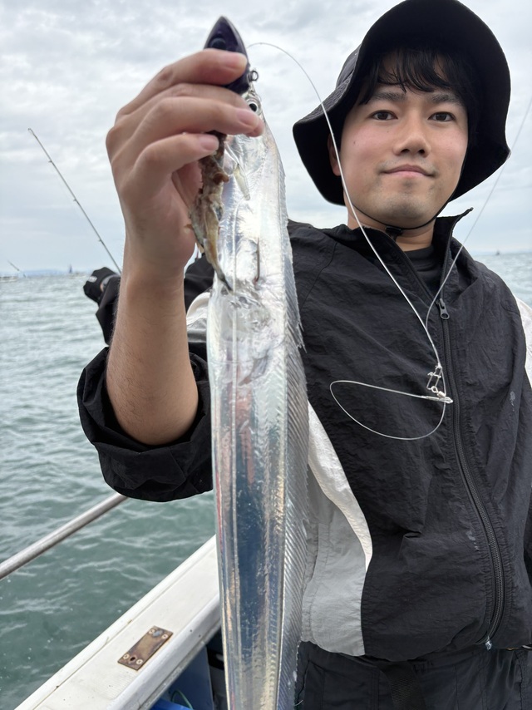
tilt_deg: -10.0
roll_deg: +3.6
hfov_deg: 53.0
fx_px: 533
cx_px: 266
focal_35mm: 26
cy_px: 355
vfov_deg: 67.3
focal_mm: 5.96
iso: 64
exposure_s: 1/1393
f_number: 1.6
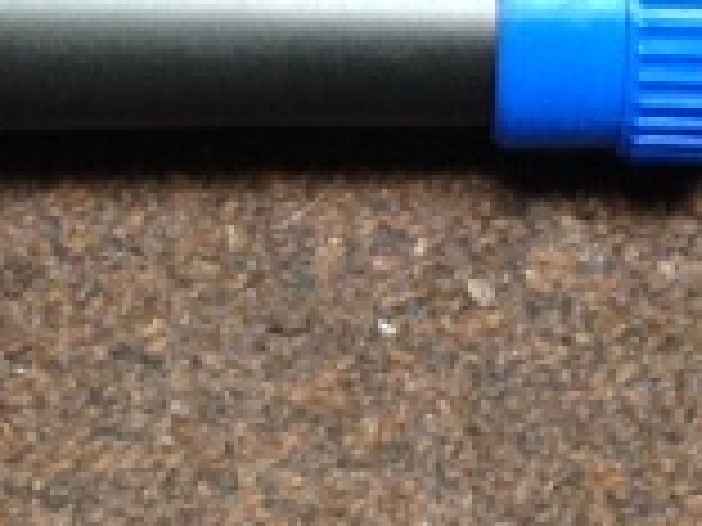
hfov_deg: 17.4
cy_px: 117
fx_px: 2292
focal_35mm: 113
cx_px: 376
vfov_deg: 13.1
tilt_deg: -65.8
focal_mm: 4.12
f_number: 2.4
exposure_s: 1/20
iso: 320
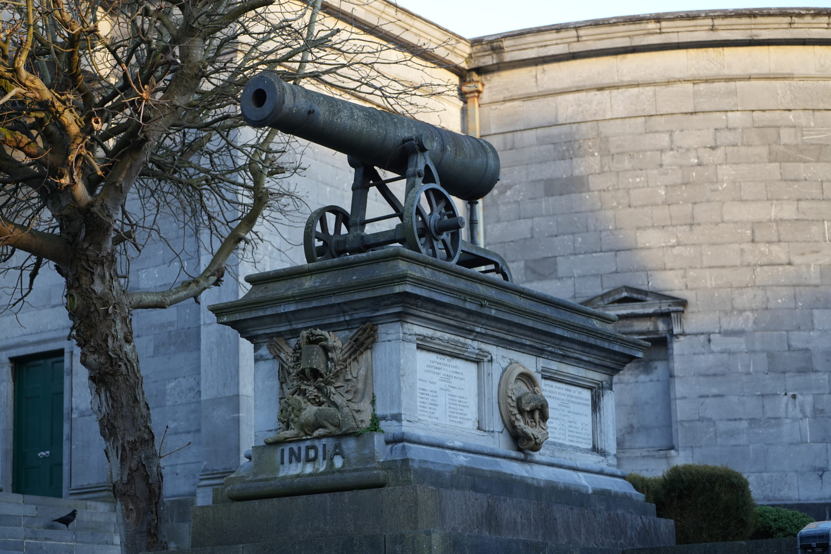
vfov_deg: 16.9
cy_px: 277
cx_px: 416
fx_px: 1869
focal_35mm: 81
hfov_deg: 25.1
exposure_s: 1/250
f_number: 2.8
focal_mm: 81
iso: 250
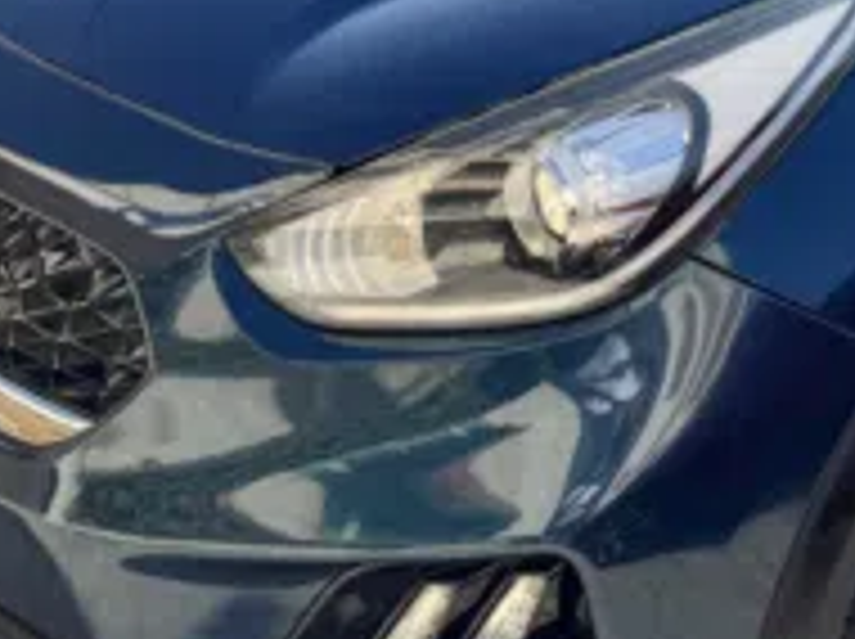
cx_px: 1008
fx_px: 1998
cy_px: -50
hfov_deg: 22.4
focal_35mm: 81
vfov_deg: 17.6
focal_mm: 6.76
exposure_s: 1/2252
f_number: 1.78
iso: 80
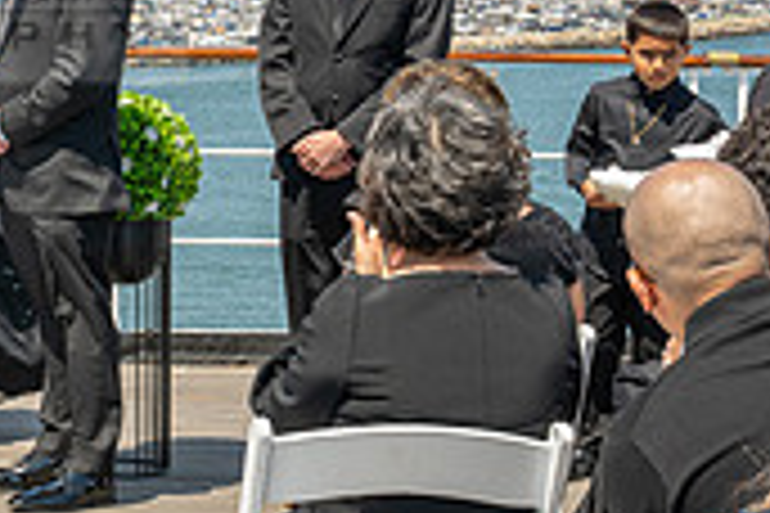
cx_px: -194
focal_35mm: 129
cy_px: -25
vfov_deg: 10.5
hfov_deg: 15.2
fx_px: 2759
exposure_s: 1/200
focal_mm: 38
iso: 200
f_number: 9
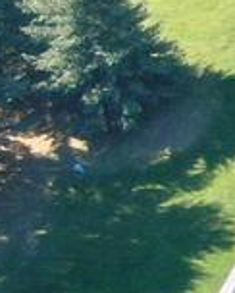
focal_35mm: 222
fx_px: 1926
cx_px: 1023
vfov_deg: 8.6
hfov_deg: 5.7
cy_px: 353
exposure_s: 1/200
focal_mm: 4.39
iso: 100
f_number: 2.8
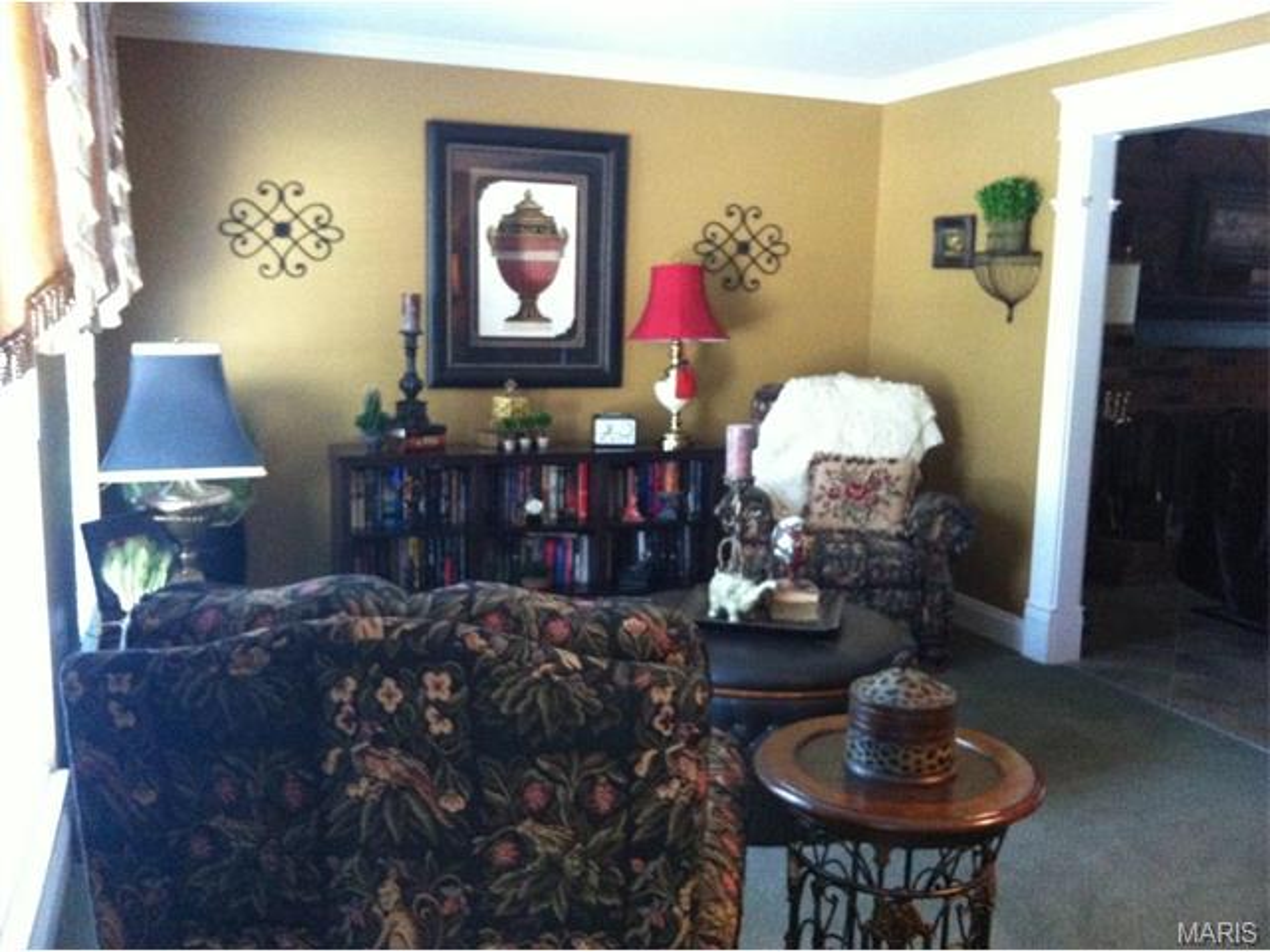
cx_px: 635
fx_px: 1284
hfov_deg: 52.6
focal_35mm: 35
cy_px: 476
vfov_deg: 40.7
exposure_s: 1/15
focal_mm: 3.85
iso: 500
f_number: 2.8
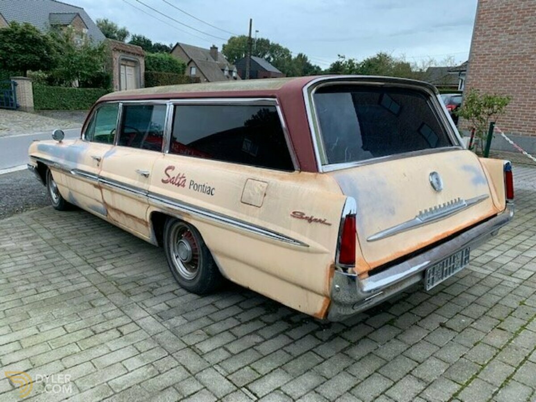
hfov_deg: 67.3
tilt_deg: -15.8
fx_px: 403
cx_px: 268
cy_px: 201
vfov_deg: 53.1
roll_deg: -2.6
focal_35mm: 26
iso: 25
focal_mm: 4.25
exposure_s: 1/122
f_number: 1.8
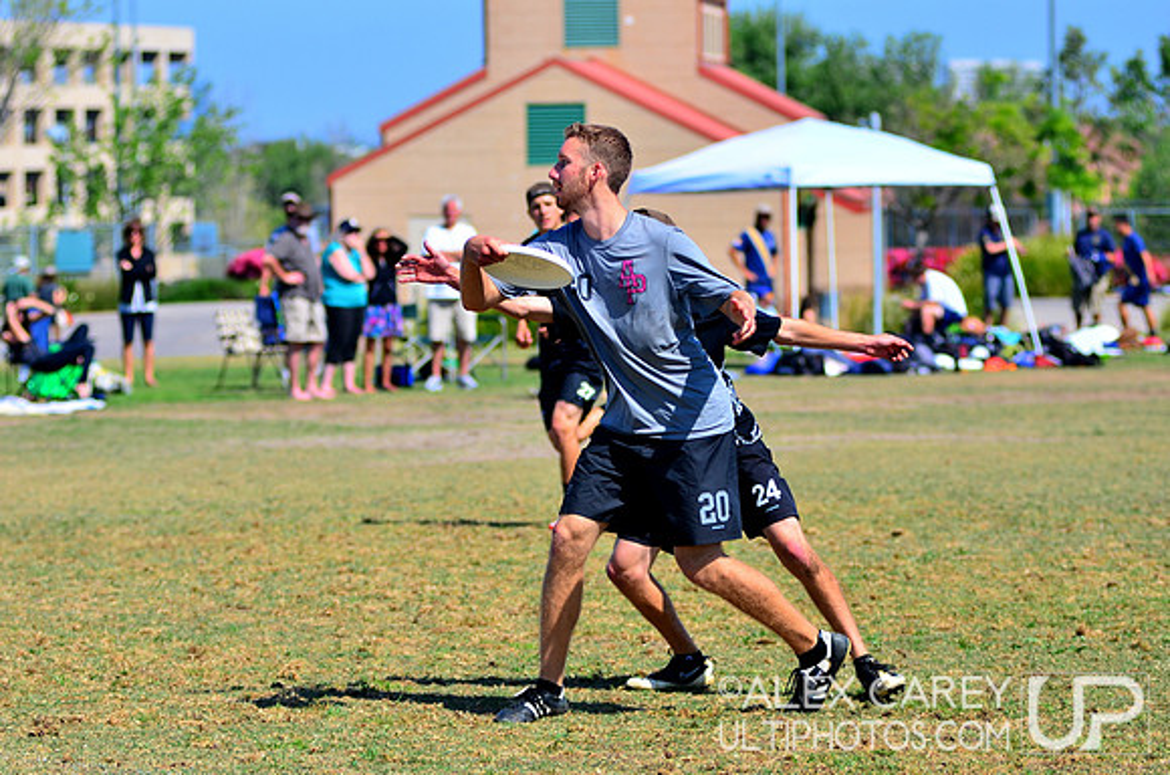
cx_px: 585
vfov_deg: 8.1
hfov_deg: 12.3
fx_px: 5448
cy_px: 388
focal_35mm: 168
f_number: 3.5
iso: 200
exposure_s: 1/2500
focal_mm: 112
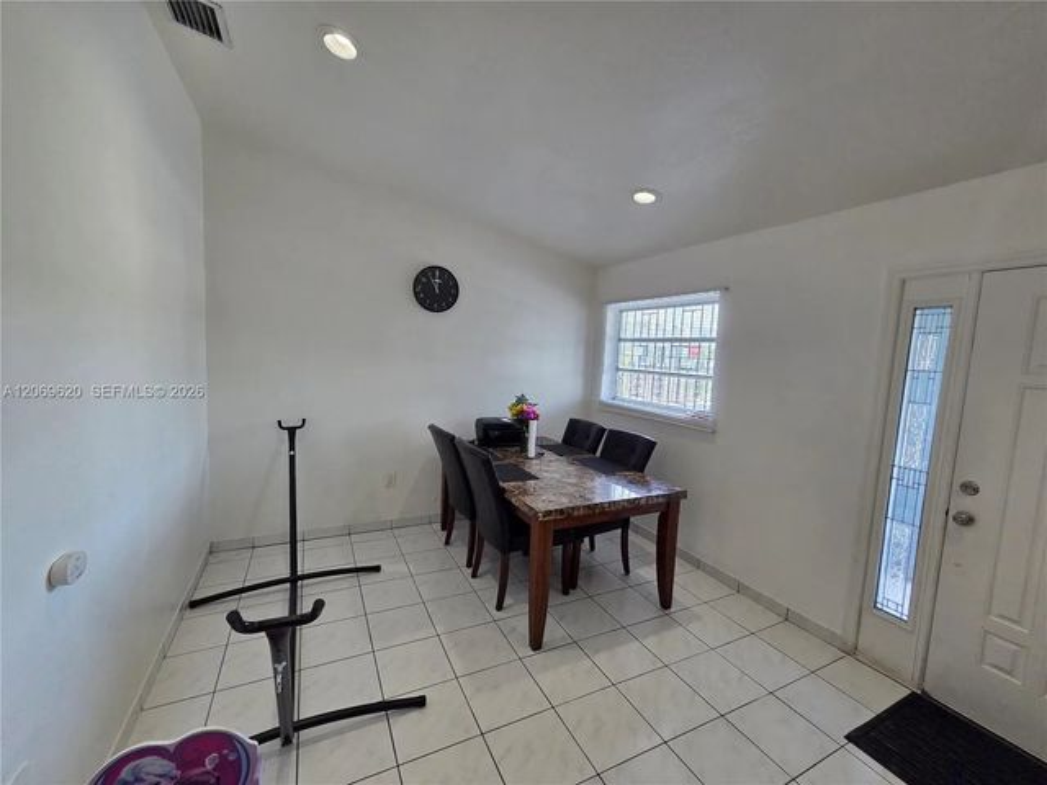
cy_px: 392
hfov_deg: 106.2
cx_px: 524
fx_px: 393
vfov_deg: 89.9
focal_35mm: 13
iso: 200
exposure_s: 1/120
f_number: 2.2
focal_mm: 2.2
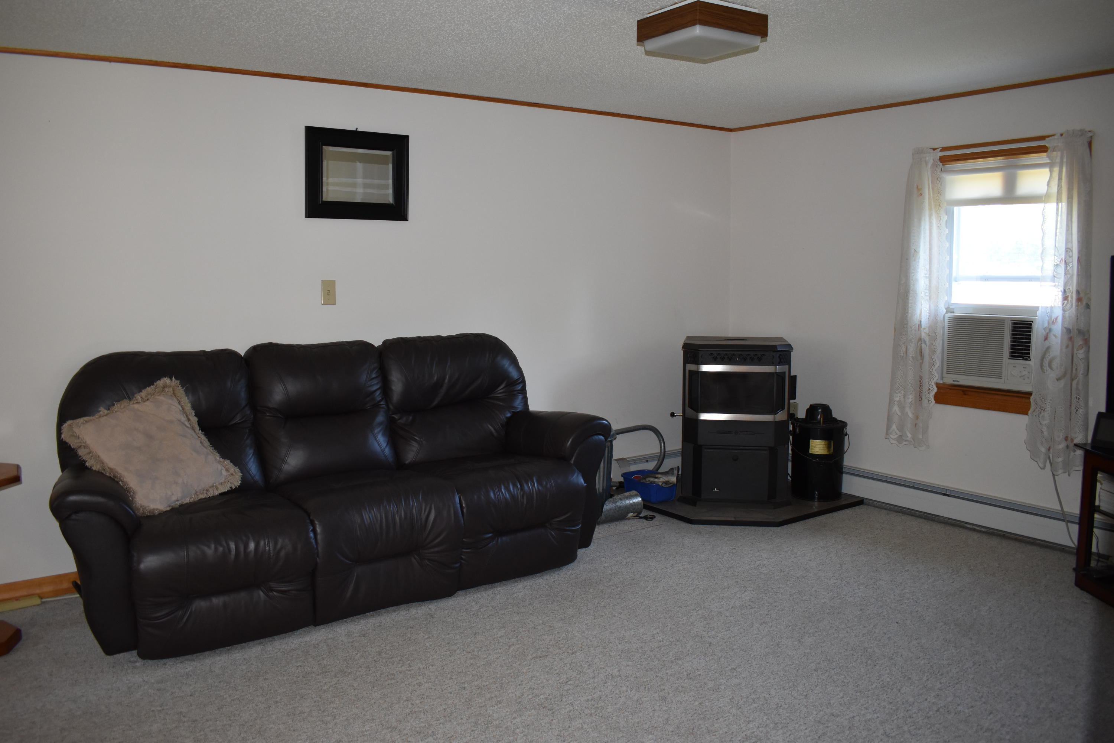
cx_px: 557
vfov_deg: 47.9
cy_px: 372
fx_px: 835
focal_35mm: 27
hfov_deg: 67.4
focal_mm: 18
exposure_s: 1/60
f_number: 3.5
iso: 900
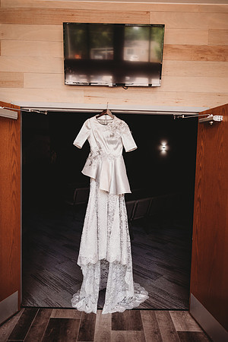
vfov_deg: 73.7
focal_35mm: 24
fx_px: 228
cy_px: 171
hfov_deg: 53.1
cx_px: 114
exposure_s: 1/320
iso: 250
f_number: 1.8
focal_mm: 24
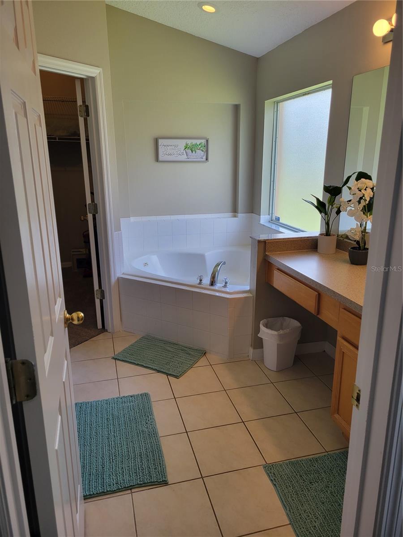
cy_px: 268
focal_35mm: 26
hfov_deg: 53.1
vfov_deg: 67.3
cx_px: 202
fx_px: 404
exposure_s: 1/125
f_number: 1.8
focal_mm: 5.4
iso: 40
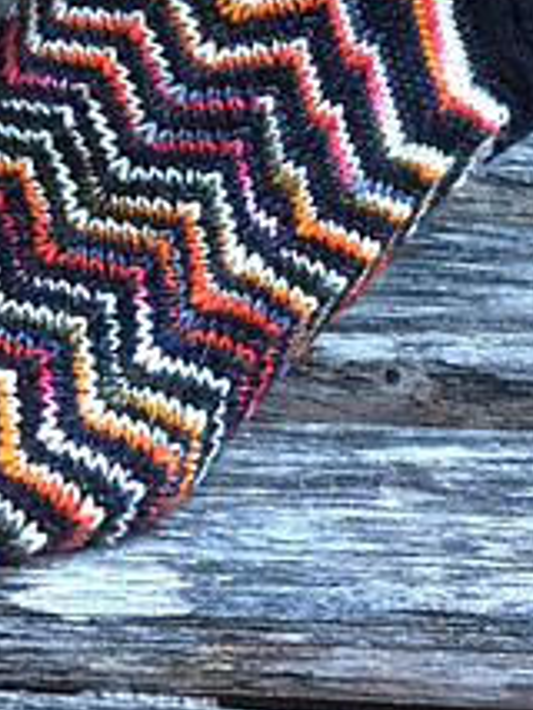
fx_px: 1784
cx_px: 20
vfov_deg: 20.6
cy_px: -210
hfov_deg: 16.7
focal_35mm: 87
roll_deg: -2.4
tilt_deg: -19.3
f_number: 2.2
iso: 200
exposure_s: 1/20
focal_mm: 4.15
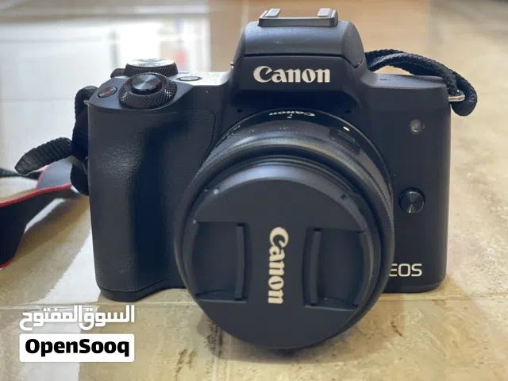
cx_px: 254
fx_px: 939
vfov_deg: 22.9
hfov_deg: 30.3
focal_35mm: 64
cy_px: 190
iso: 400
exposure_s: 1/33
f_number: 2.2
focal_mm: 7.5
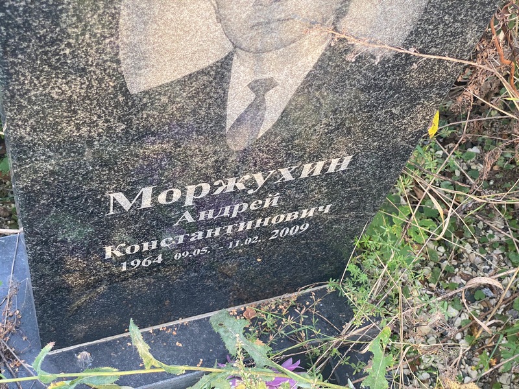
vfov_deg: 28.0
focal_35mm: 52
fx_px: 780
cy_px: 194
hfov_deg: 36.8
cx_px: 260
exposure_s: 1/121
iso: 125
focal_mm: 6
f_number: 2
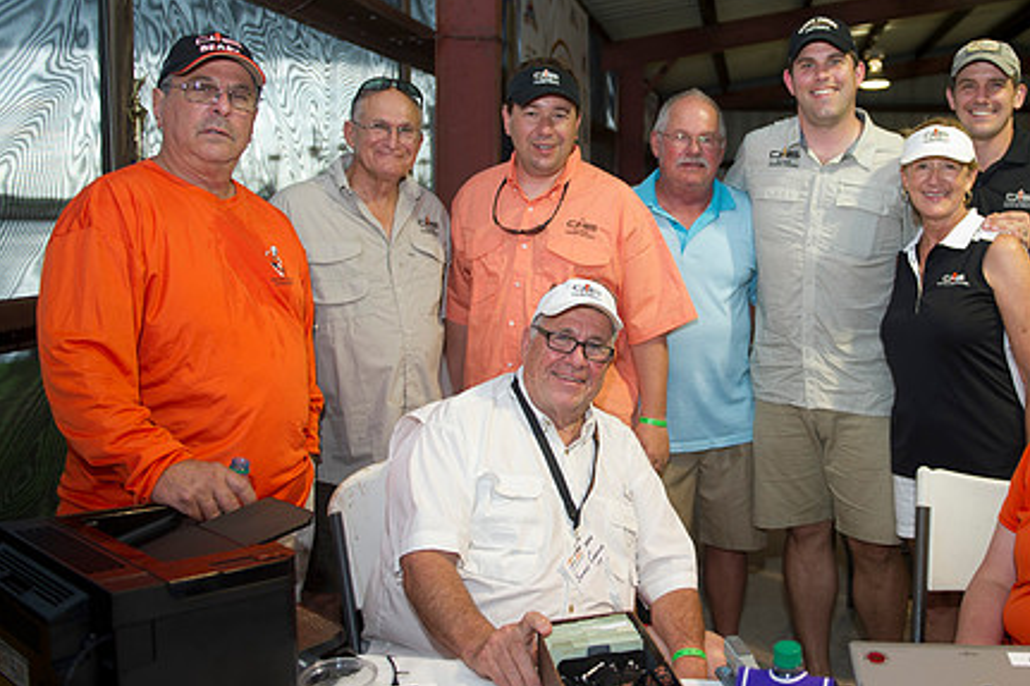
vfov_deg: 37.7
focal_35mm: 35
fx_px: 1001
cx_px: 672
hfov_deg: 53.6
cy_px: 270
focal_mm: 26
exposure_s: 1/200
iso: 400
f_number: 2.8
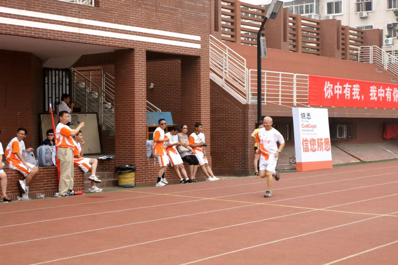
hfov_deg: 33.4
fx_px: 663
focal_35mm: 60
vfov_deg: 22.6
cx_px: 199
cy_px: 132
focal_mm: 40
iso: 200
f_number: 10
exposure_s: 1/100
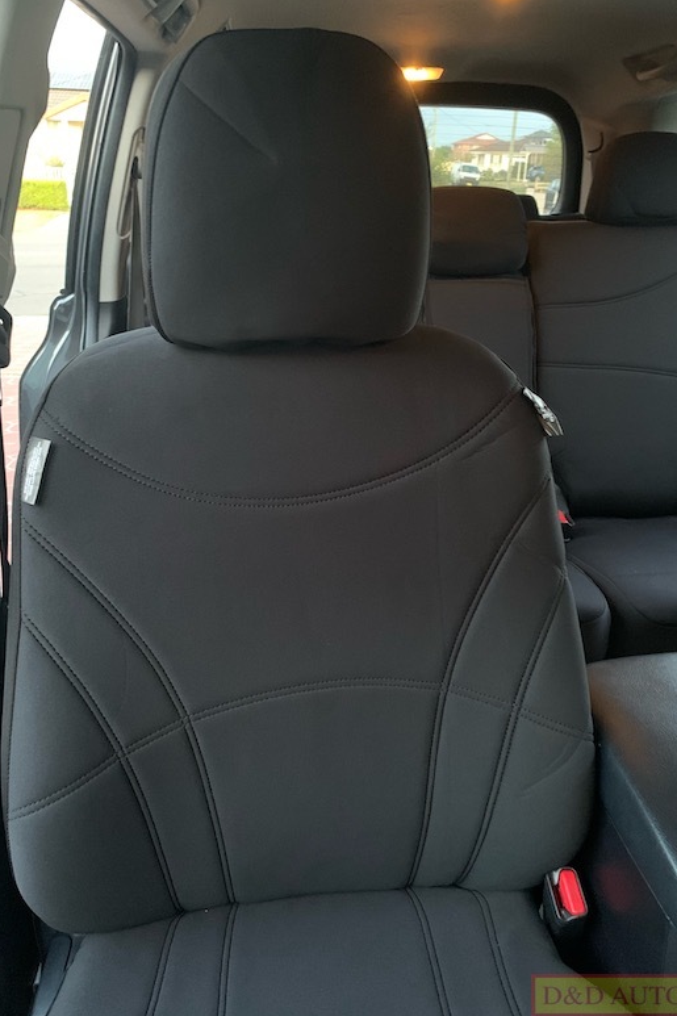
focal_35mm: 28
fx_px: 790
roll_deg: -3.3
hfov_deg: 46.4
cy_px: 523
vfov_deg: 65.5
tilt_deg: -23.3
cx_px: 358
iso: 800
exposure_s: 1/15
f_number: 1.8
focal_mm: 4.25
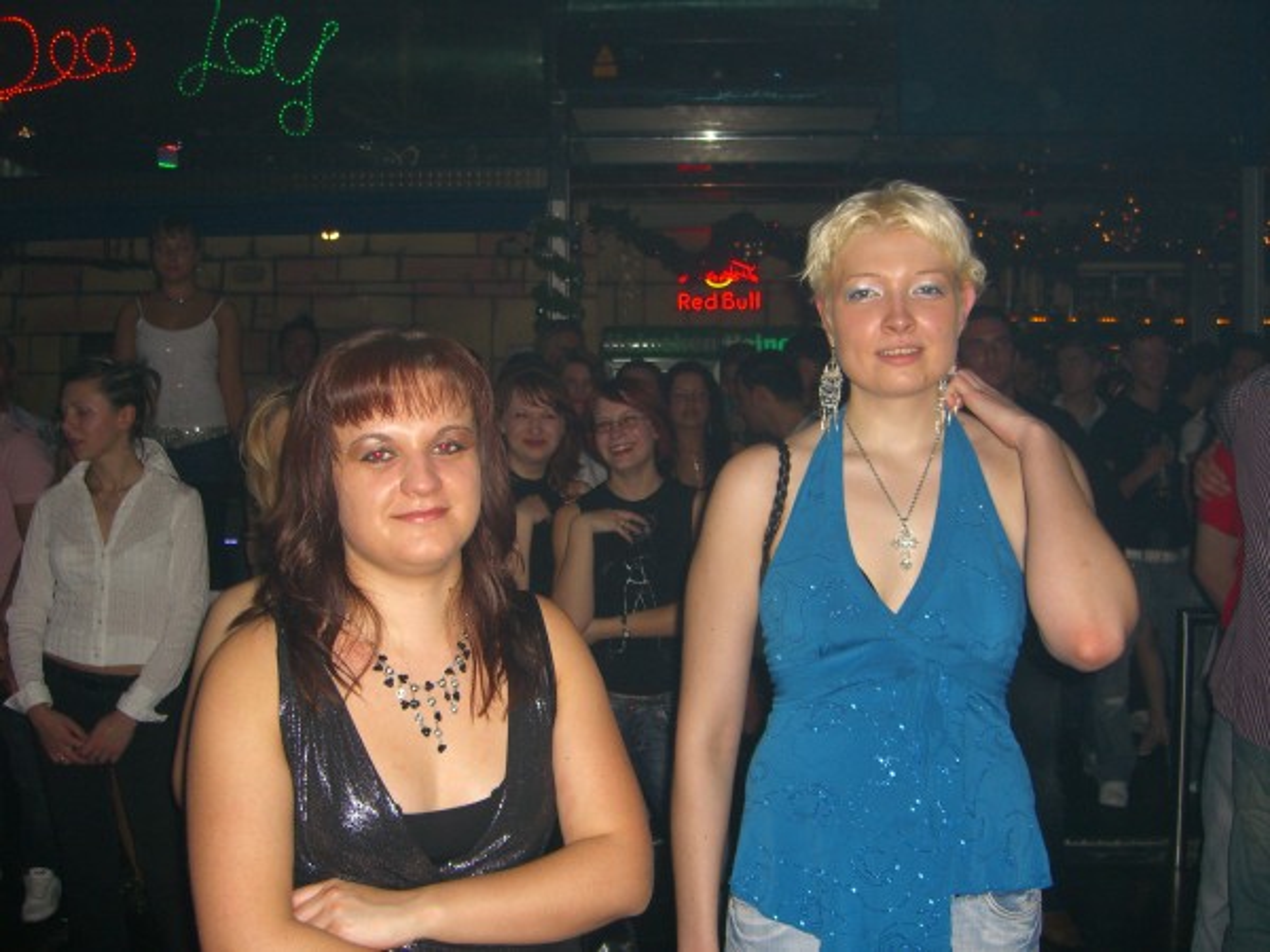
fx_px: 1394
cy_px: 476
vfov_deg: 37.7
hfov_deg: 49.0
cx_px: 635
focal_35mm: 38
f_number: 2.8
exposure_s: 1/60
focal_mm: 7.9
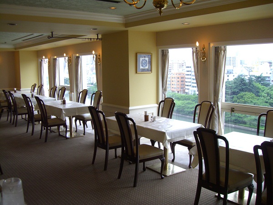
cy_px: 102
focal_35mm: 38
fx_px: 300
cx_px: 136
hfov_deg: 49.0
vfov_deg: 37.7
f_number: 2.7
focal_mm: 6.2
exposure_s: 1/80
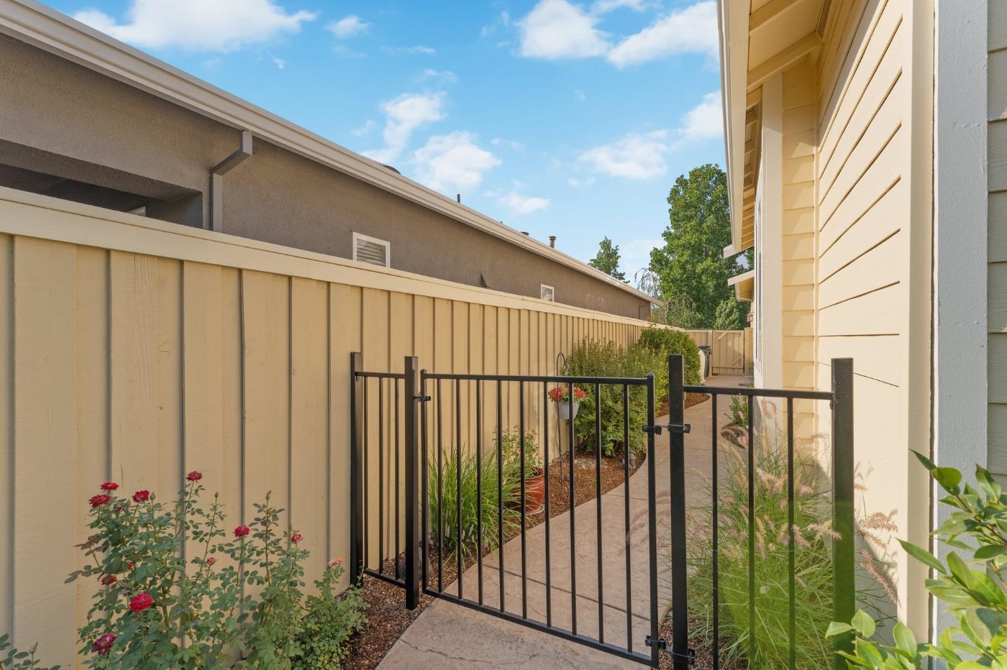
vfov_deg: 77.3
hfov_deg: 100.4
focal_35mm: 15
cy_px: 341
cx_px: 490
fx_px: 419
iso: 250
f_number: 8
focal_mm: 14
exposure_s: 1/160
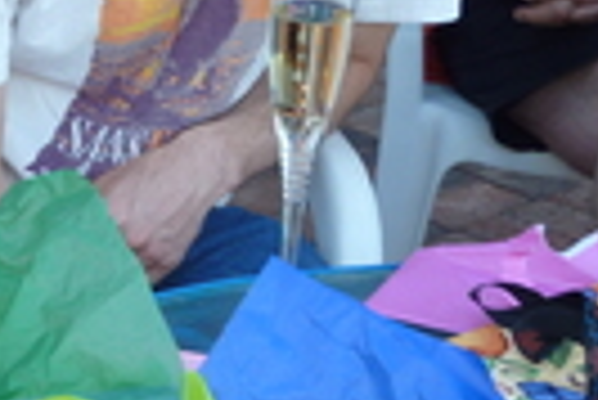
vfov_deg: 9.1
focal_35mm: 150
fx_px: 2494
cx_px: -117
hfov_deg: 13.3
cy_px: 404
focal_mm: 7.9
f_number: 3.8
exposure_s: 1/50
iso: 100
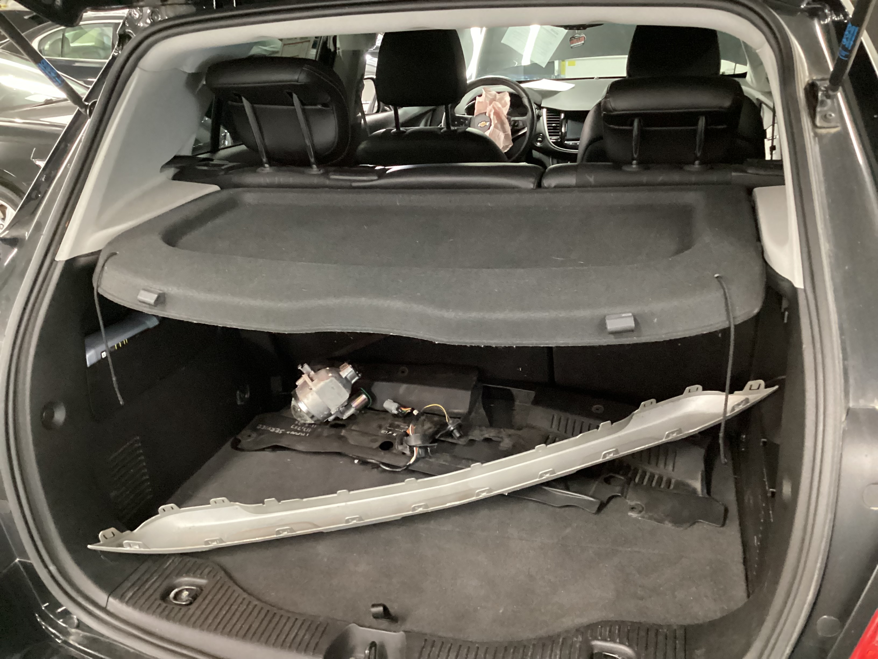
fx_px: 786
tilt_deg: -25.5
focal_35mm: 31
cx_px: 439
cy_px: 330
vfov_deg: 45.4
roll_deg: +3.2
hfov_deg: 58.4
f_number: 2.4
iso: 800
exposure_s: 1/20
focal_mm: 3.3
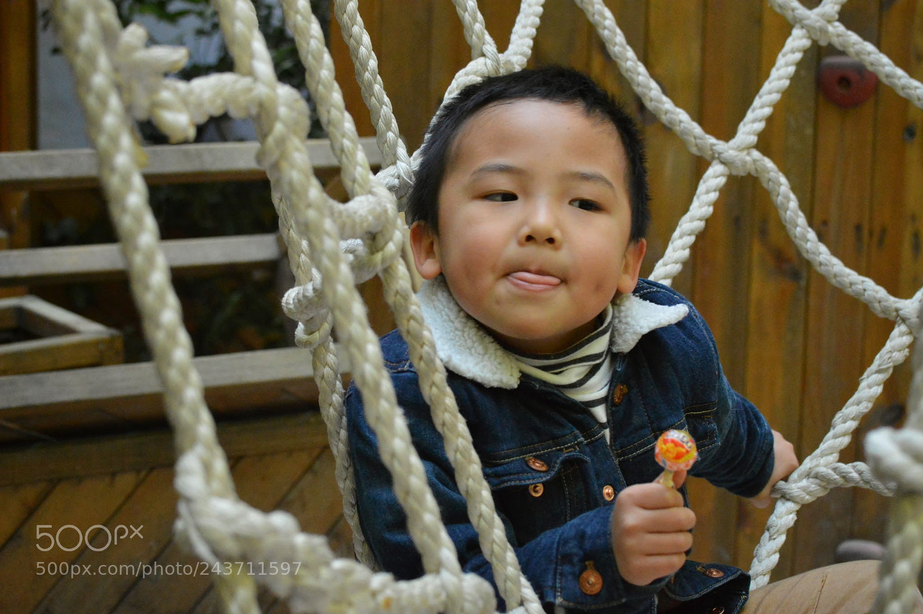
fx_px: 2113
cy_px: 307
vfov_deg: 16.5
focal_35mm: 82
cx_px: 462
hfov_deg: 24.6
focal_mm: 55
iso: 3200
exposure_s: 1/250
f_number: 5.6
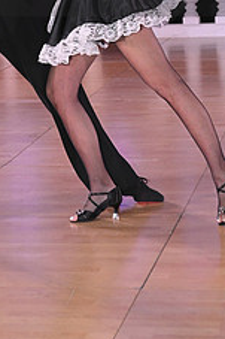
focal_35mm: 128
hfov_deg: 10.7
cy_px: -33
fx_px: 1202
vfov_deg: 15.6
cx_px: 47
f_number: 5
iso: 2000
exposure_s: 1/200
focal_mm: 50
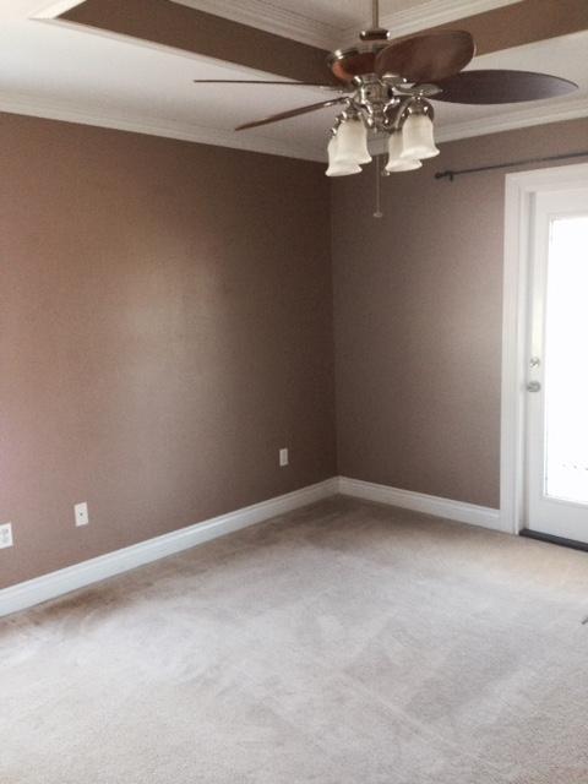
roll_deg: +2.7
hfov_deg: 42.9
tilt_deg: -6.7
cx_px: 294
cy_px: 392
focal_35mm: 33
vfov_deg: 55.4
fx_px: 747
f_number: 2.4
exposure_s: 1/17
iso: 320
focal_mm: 4.12
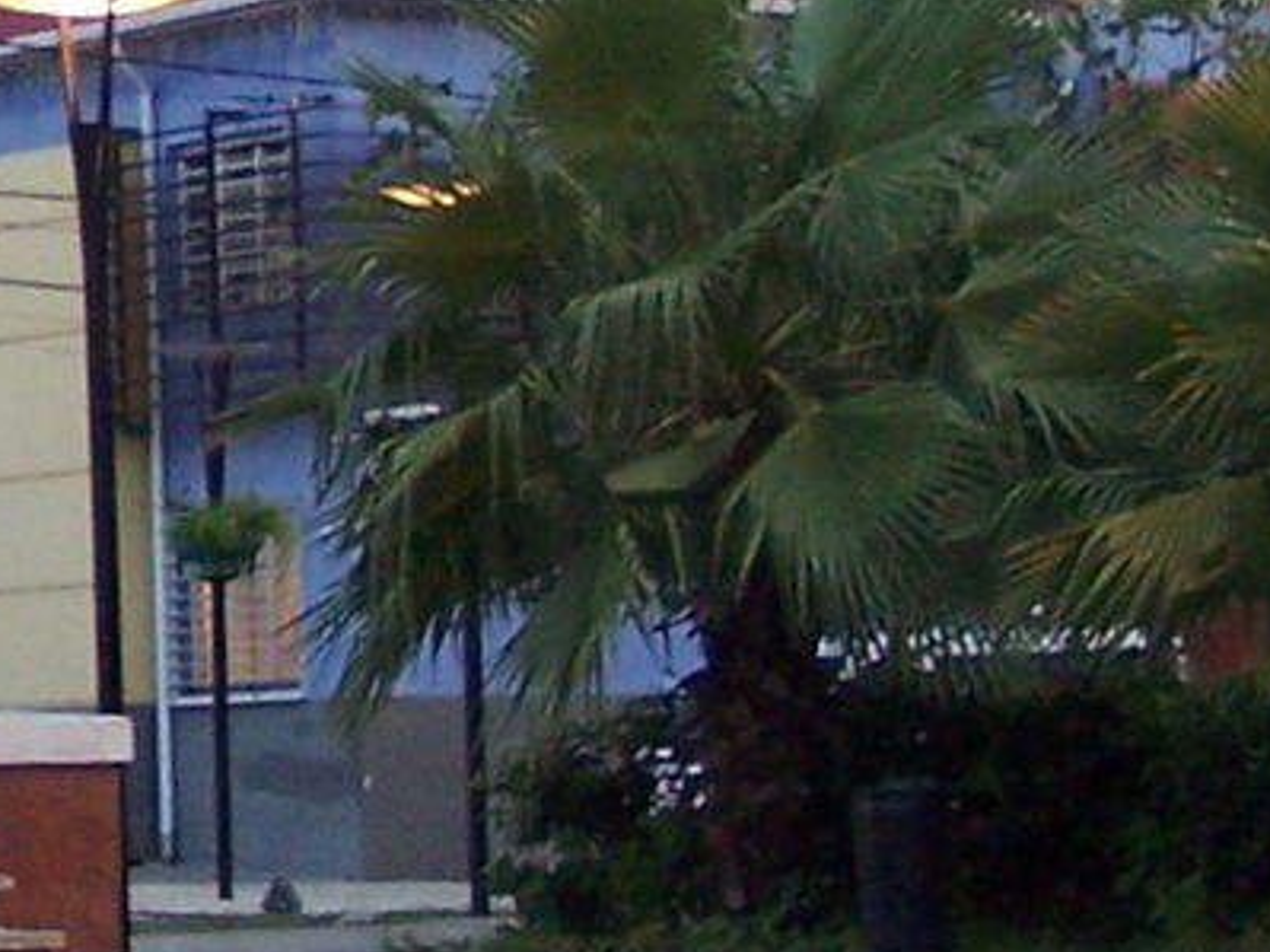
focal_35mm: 183
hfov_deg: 10.4
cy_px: -105
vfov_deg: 8.1
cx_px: -678
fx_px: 6712
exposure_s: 1/30
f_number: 2.8
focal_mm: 6.3
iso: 140
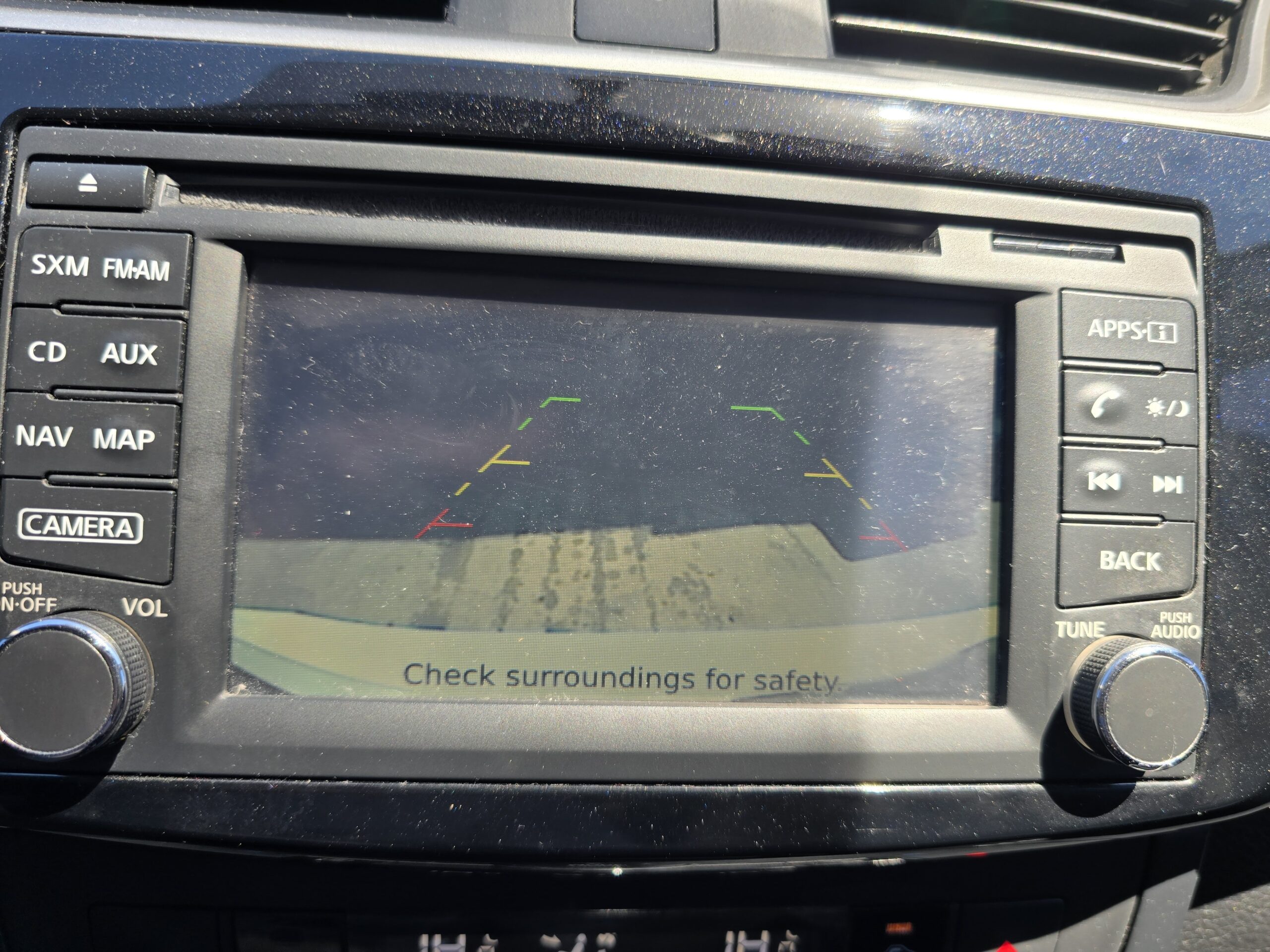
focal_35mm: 23
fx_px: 844
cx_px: 635
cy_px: 476
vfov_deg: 58.9
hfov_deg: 73.9
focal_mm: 6.3
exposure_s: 1/256
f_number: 1.7
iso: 20
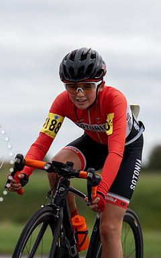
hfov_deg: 4.9
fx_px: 1871
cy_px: 129
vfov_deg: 7.9
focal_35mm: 266
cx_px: 55
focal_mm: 173
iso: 125
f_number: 3.5
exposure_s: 1/1000
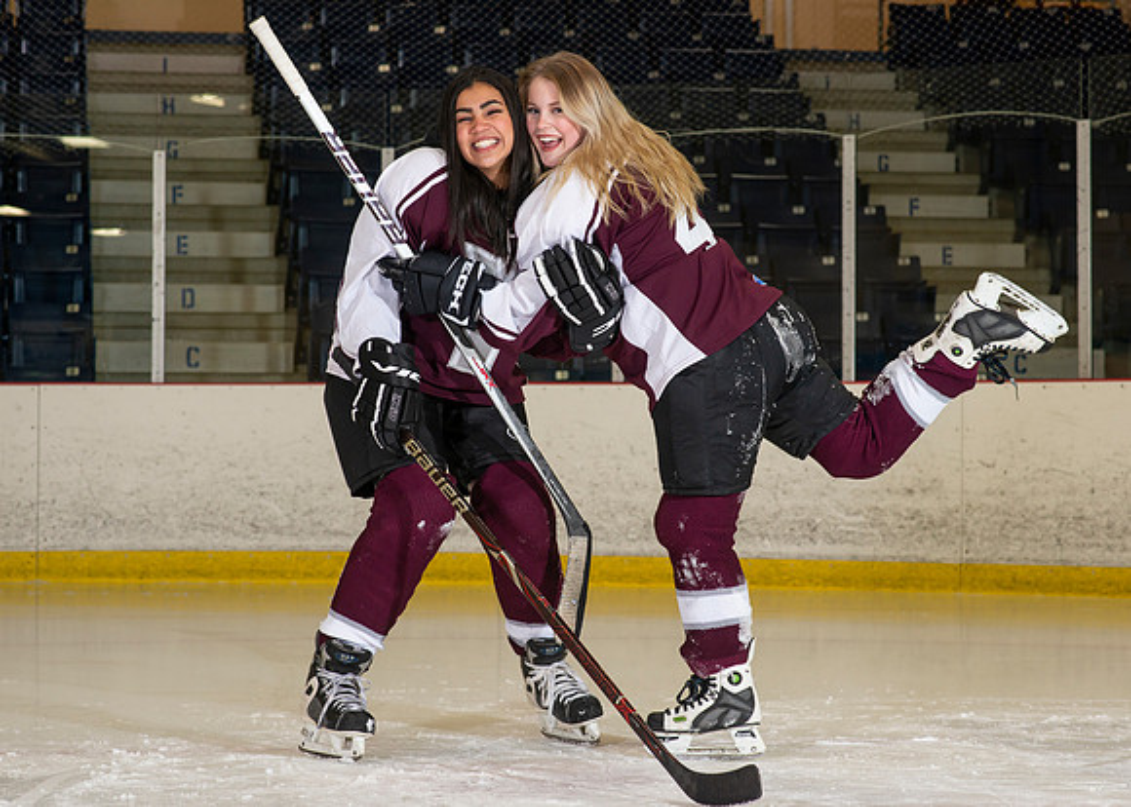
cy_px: 404
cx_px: 566
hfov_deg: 22.0
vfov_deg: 15.8
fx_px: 2915
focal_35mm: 91
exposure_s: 1/100
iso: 800
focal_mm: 85
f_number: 6.3
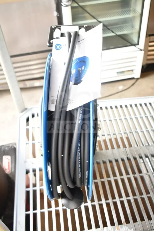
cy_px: 112
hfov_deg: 38.9
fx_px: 218
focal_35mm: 34
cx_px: 76
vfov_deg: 55.8
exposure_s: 1/30
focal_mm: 22
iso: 640
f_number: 3.8
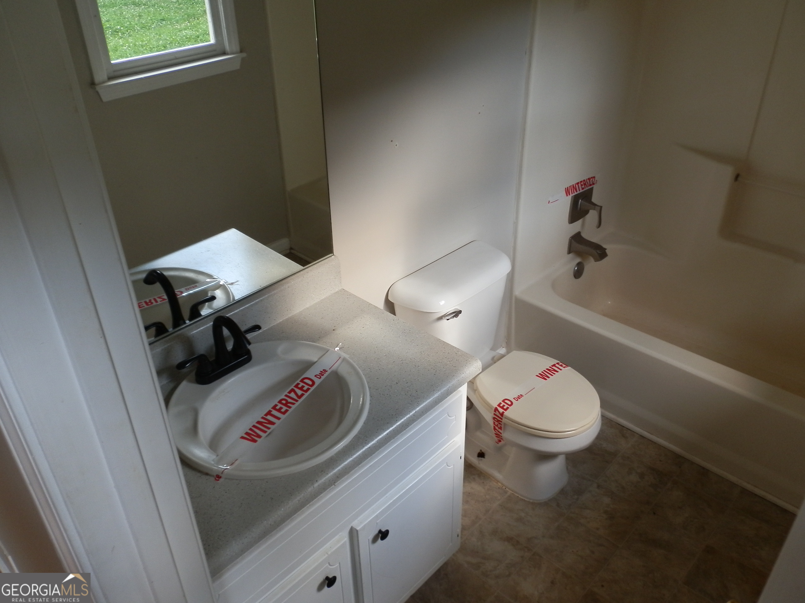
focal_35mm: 28
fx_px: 651
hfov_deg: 63.4
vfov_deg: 49.7
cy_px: 302
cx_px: 402
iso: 64
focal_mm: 5
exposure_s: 1/60
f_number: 3.1
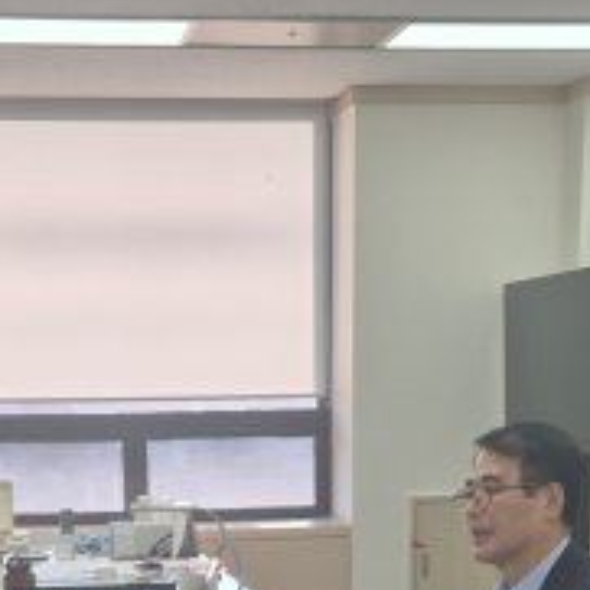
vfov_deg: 19.9
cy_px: 737
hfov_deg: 21.3
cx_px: 209
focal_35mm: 81
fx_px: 1562
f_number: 1.8
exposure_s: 1/120
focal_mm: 5.4
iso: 50
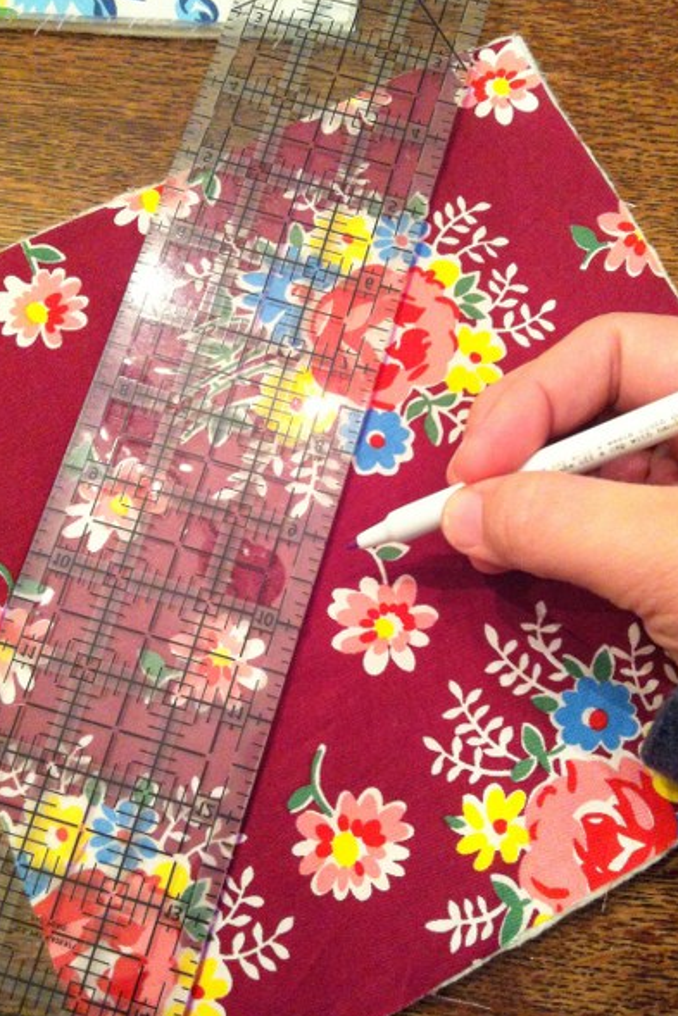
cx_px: 352
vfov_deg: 51.9
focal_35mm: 37
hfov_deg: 36.0
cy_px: 509
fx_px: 1045
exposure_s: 1/15
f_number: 2.8
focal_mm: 3.85
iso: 400
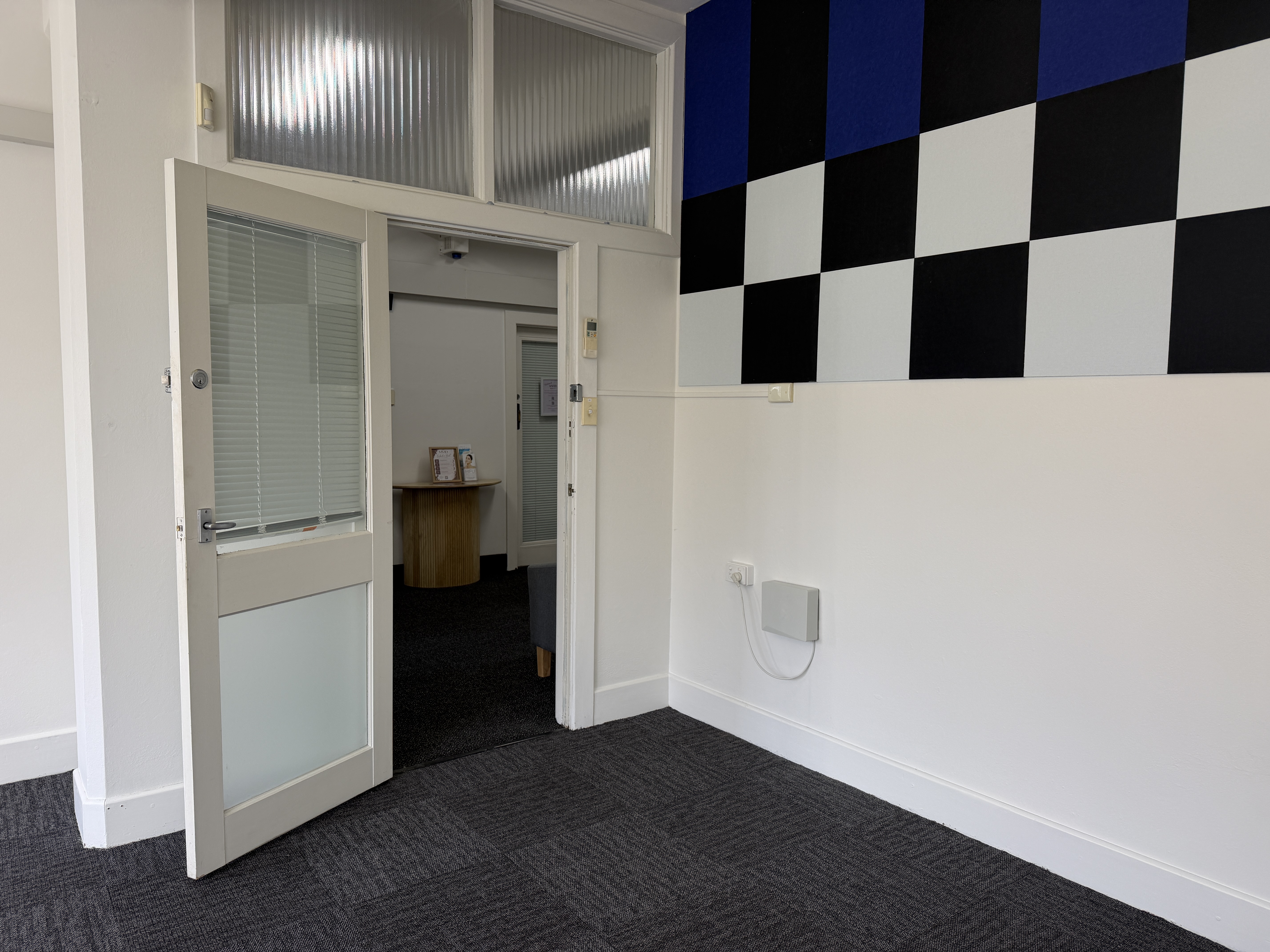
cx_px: 635
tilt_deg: -4.4
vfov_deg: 56.8
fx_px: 881
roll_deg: -0.7
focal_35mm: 24
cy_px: 476
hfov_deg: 71.6
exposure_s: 1/191
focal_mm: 6.76
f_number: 1.78
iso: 64
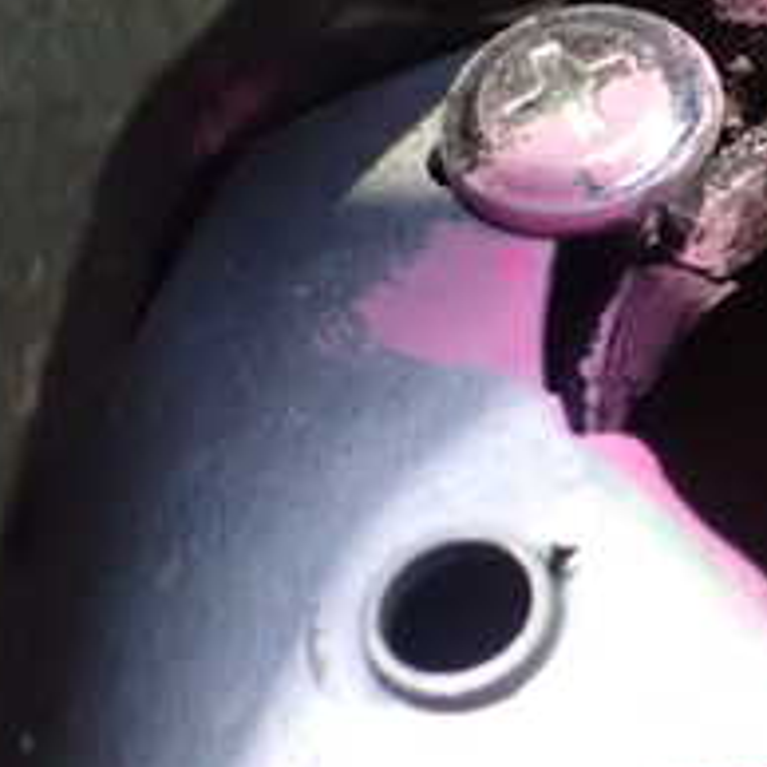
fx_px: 2056
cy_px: 380
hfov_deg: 18.8
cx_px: 1127
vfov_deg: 21.1
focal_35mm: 82
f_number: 2.3
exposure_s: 1/25
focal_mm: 5.4
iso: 1600
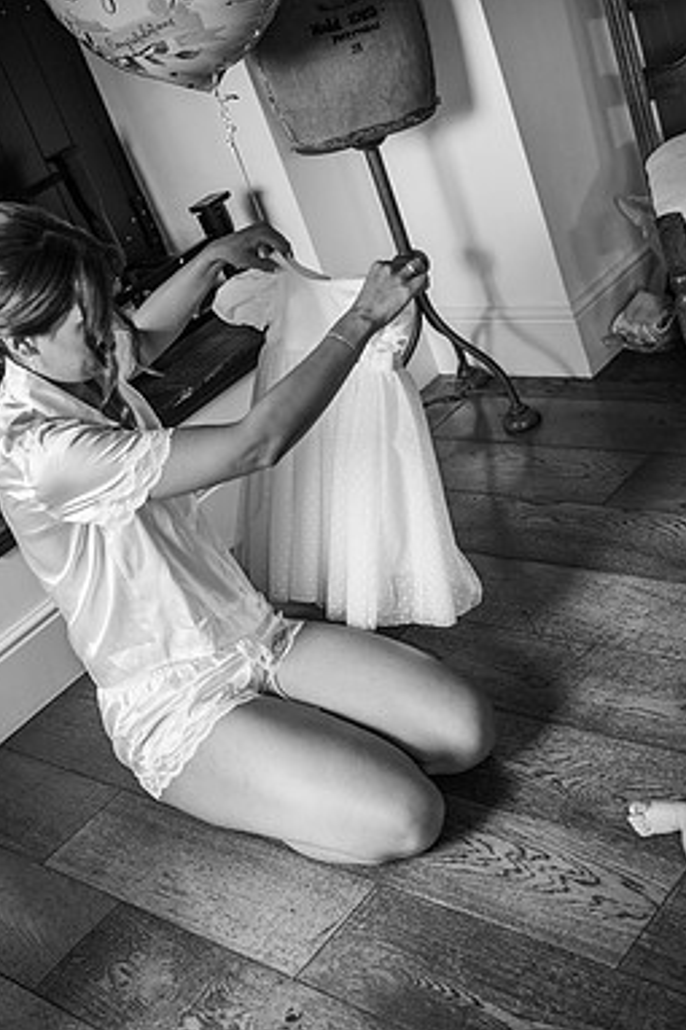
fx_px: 1516
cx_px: 328
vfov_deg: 37.5
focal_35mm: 53
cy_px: 516
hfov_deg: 25.5
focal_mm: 35
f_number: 2.5
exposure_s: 1/200
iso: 320
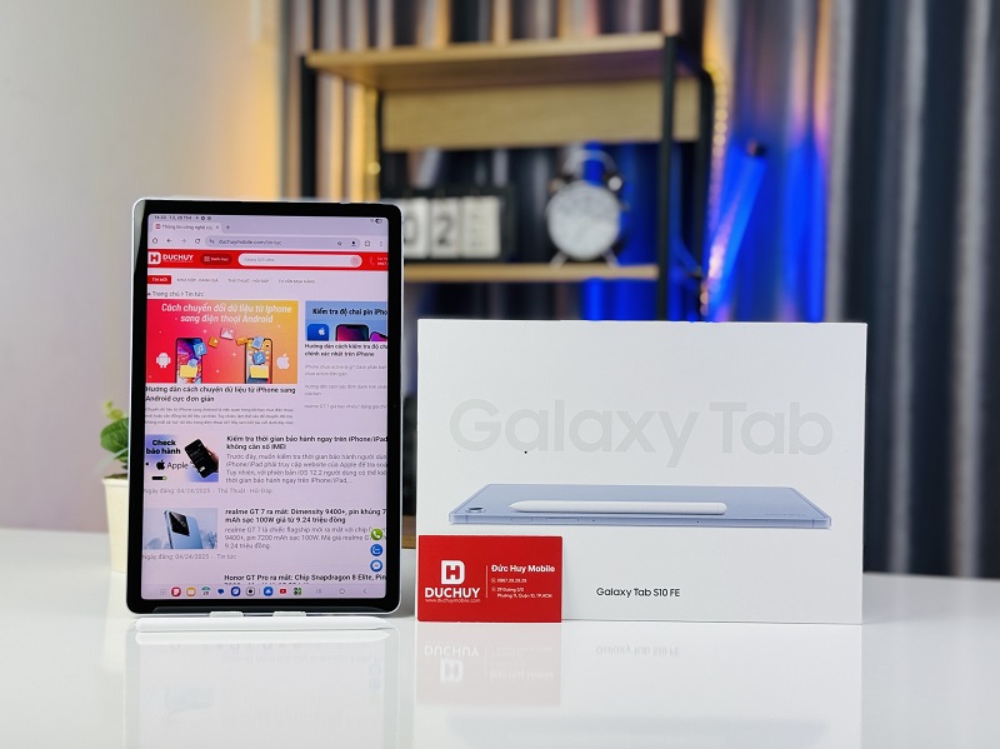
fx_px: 1386
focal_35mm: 48
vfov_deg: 30.2
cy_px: 374
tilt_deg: -1.8
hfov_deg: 39.7
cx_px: 500
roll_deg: +0.2
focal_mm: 6.76
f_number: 1.78
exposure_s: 1/100
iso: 50
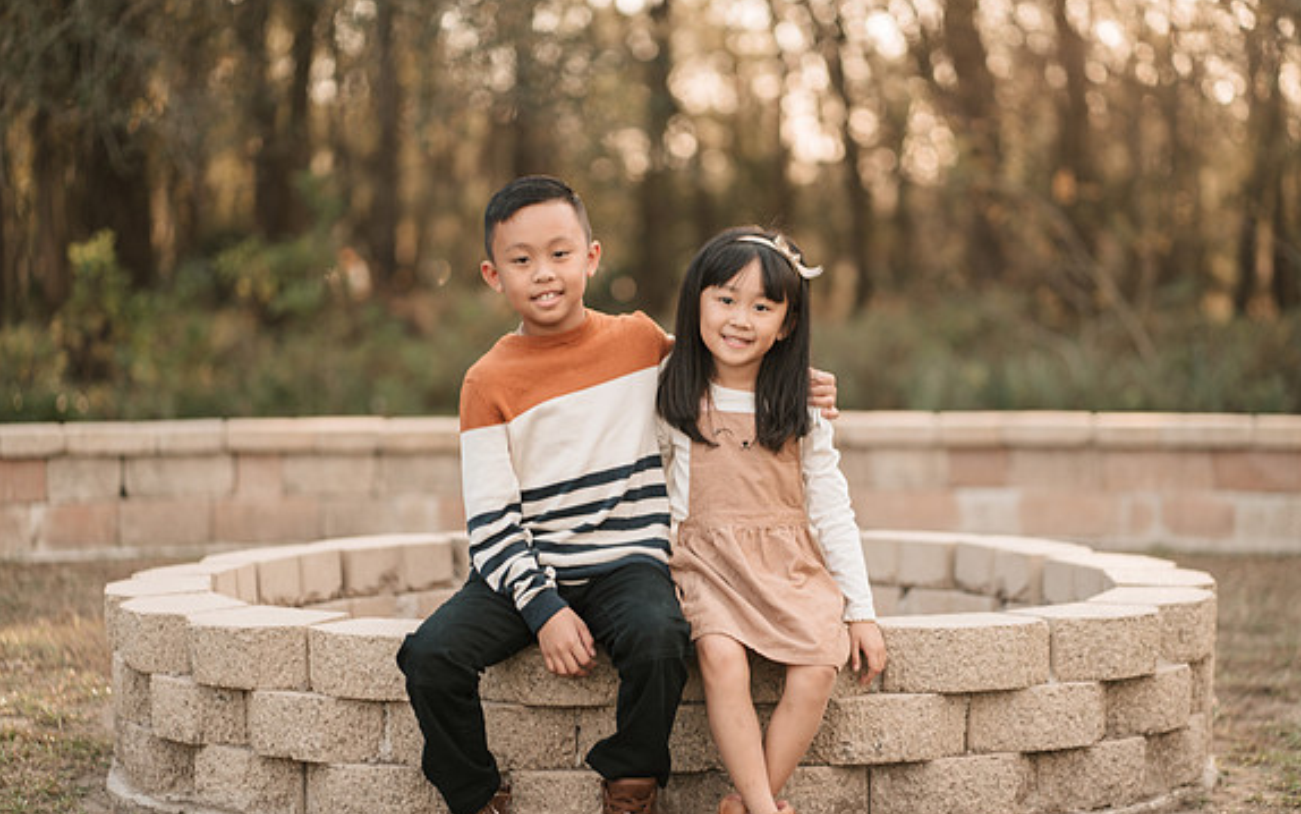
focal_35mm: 89
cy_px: 427
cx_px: 655
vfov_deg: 14.7
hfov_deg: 23.3
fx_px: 3156
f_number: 2
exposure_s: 1/500
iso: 160
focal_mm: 85
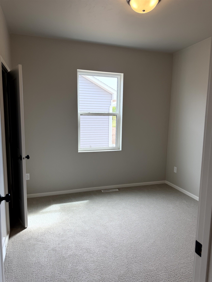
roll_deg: -2.0
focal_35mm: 24
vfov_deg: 71.6
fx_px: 196
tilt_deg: -6.8
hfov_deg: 56.8
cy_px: 141
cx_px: 106
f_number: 1.78
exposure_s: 1/303
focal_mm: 6.76
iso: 100
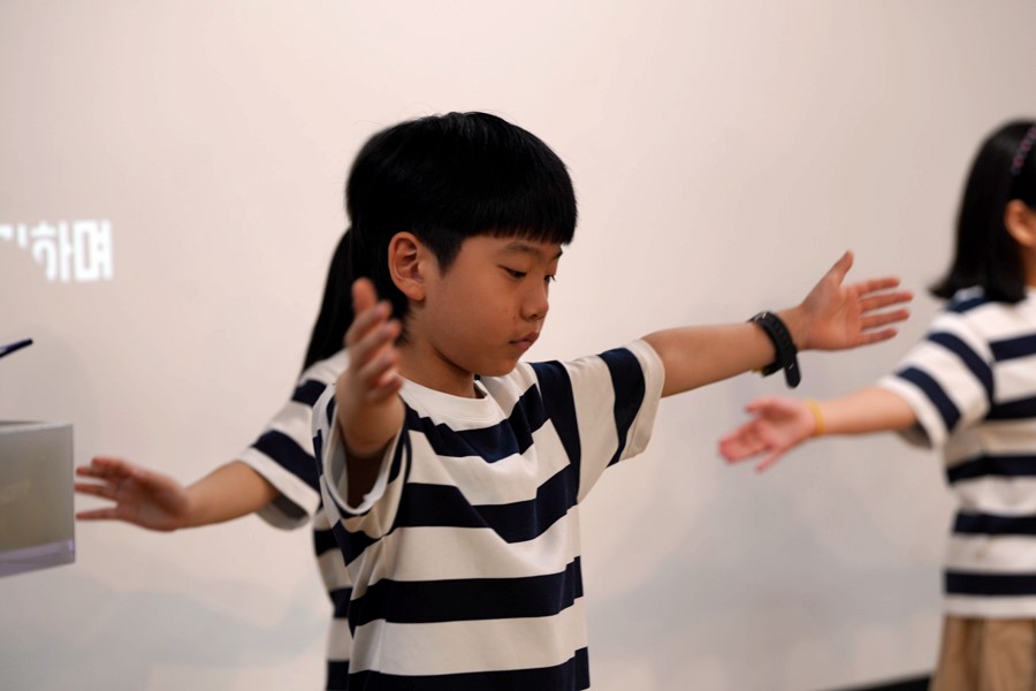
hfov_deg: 14.9
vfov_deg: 9.9
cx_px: 518
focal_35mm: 138
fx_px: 3971
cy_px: 346
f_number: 4
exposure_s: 1/160
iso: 400
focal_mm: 138
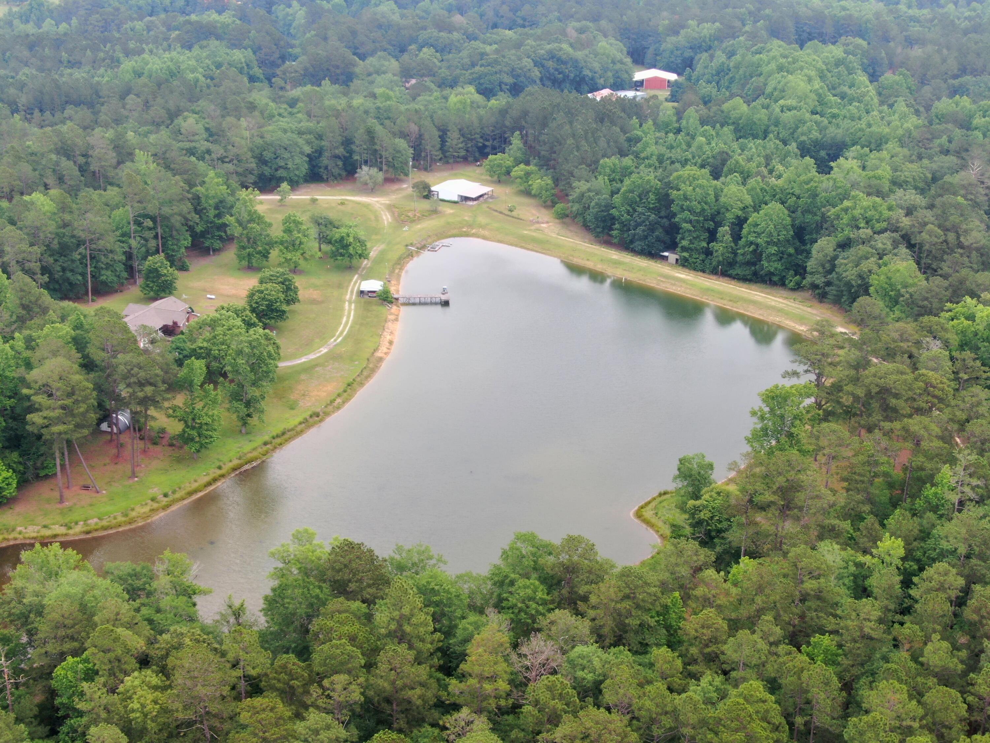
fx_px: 1373
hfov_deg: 39.7
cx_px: 495
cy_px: 372
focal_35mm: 48
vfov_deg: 30.3
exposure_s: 1/200
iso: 100
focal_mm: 8.6
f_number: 3.8
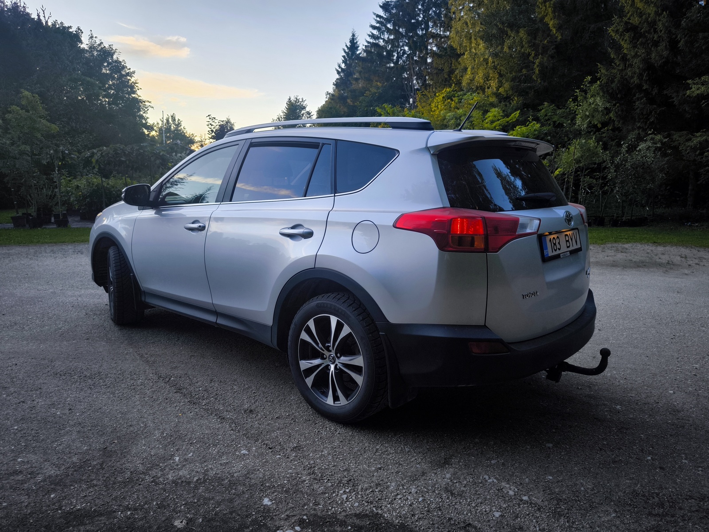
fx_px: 492
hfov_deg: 71.6
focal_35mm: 24
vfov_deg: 56.8
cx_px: 354
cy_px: 266
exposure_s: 1/151
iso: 50
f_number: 1.9
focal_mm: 6.92
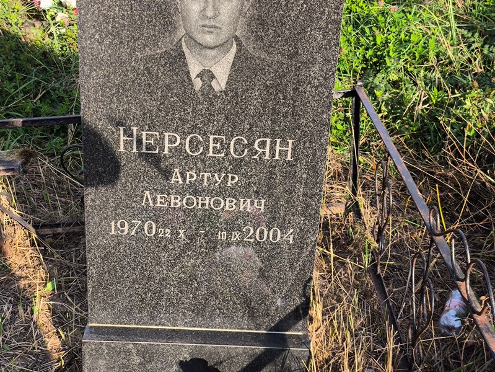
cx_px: 248
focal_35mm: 50
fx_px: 715
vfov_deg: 29.1
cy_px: 186
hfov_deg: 38.2
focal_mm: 4.71
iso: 50
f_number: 1.7
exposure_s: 1/491
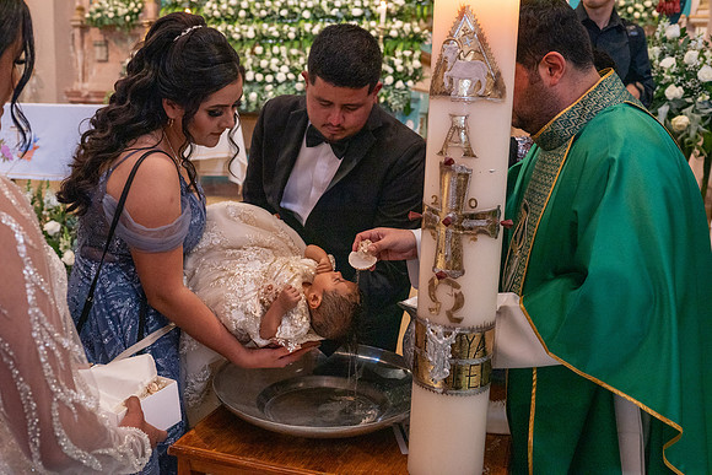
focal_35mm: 35
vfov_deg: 37.9
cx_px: 356
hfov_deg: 54.4
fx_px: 692
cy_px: 238
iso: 2500
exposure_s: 1/100
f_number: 5
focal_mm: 35
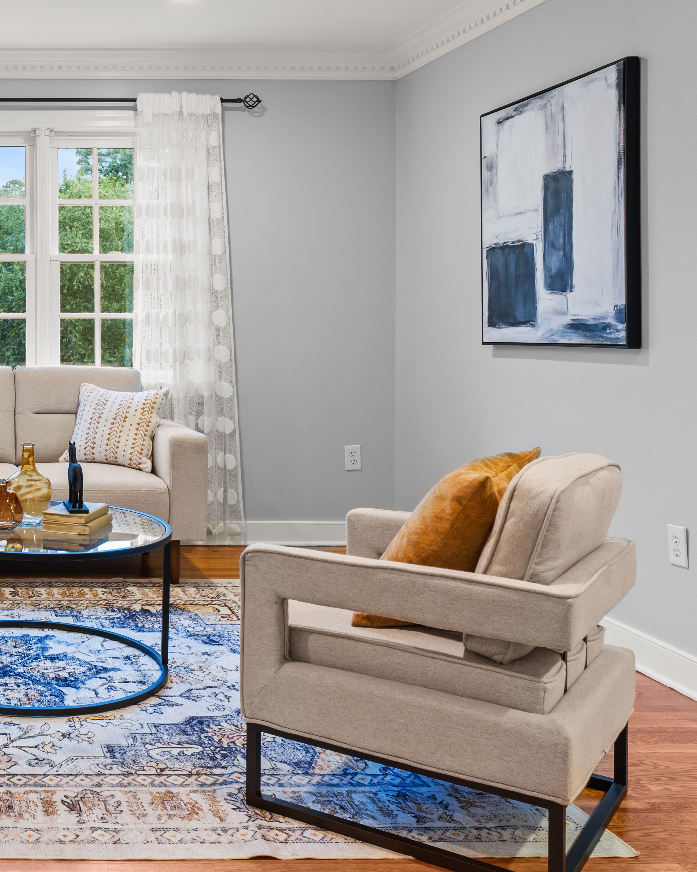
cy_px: 321
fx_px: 1083
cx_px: -51
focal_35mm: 42
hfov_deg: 31.9
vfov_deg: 43.4
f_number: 8
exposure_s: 1/1.25
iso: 400
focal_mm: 21
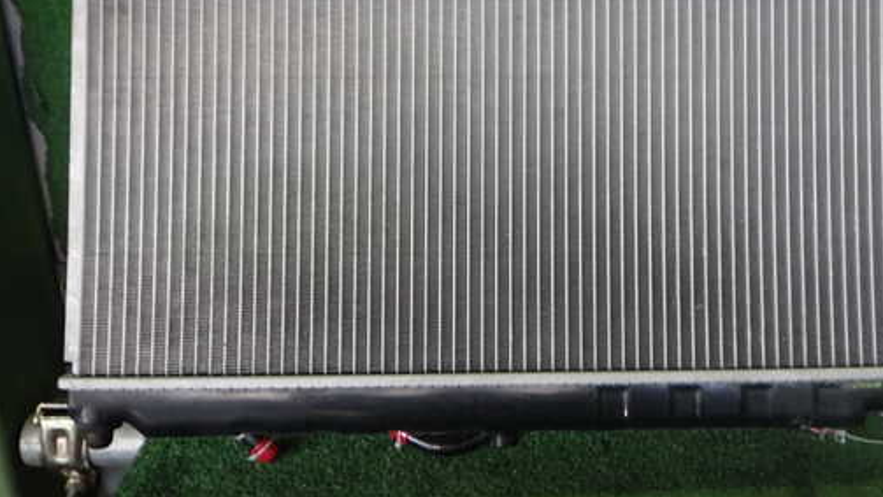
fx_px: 913
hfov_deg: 51.5
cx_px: 495
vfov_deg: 30.2
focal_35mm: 39
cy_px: 165
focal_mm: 5.4
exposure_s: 1/40
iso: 200
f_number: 2.3
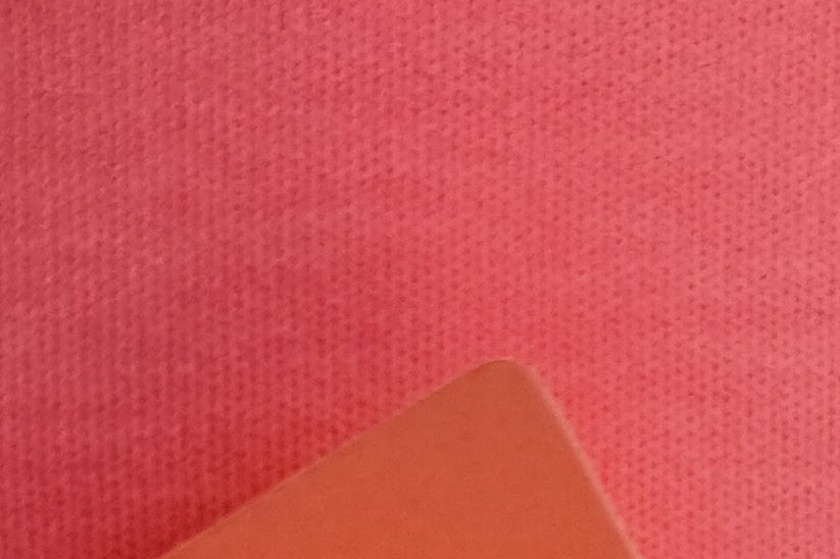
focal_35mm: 142
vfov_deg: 8.6
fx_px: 3312
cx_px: 465
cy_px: 1414
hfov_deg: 14.5
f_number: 2
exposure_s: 1/50
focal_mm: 3.54
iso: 122
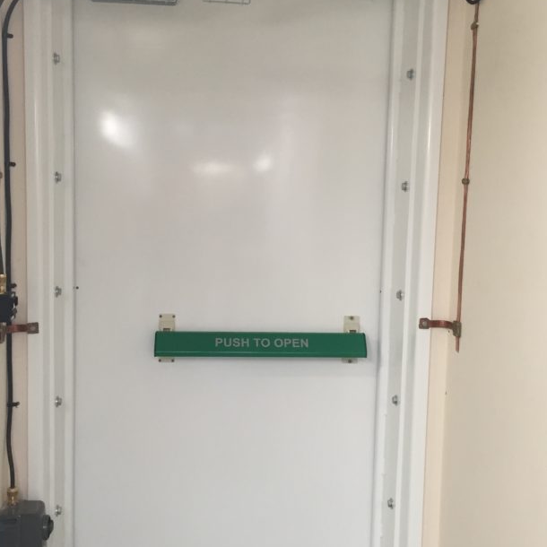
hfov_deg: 39.2
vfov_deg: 39.2
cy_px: 265
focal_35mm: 43
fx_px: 769
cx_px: 280
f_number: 2.2
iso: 64
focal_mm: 4.15
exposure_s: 1/33
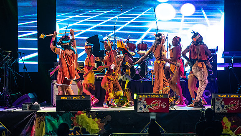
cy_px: 80
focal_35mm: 200
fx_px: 1278
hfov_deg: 10.8
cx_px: 121
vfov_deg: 6.1
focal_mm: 190
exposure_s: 1/200
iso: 800
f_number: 4
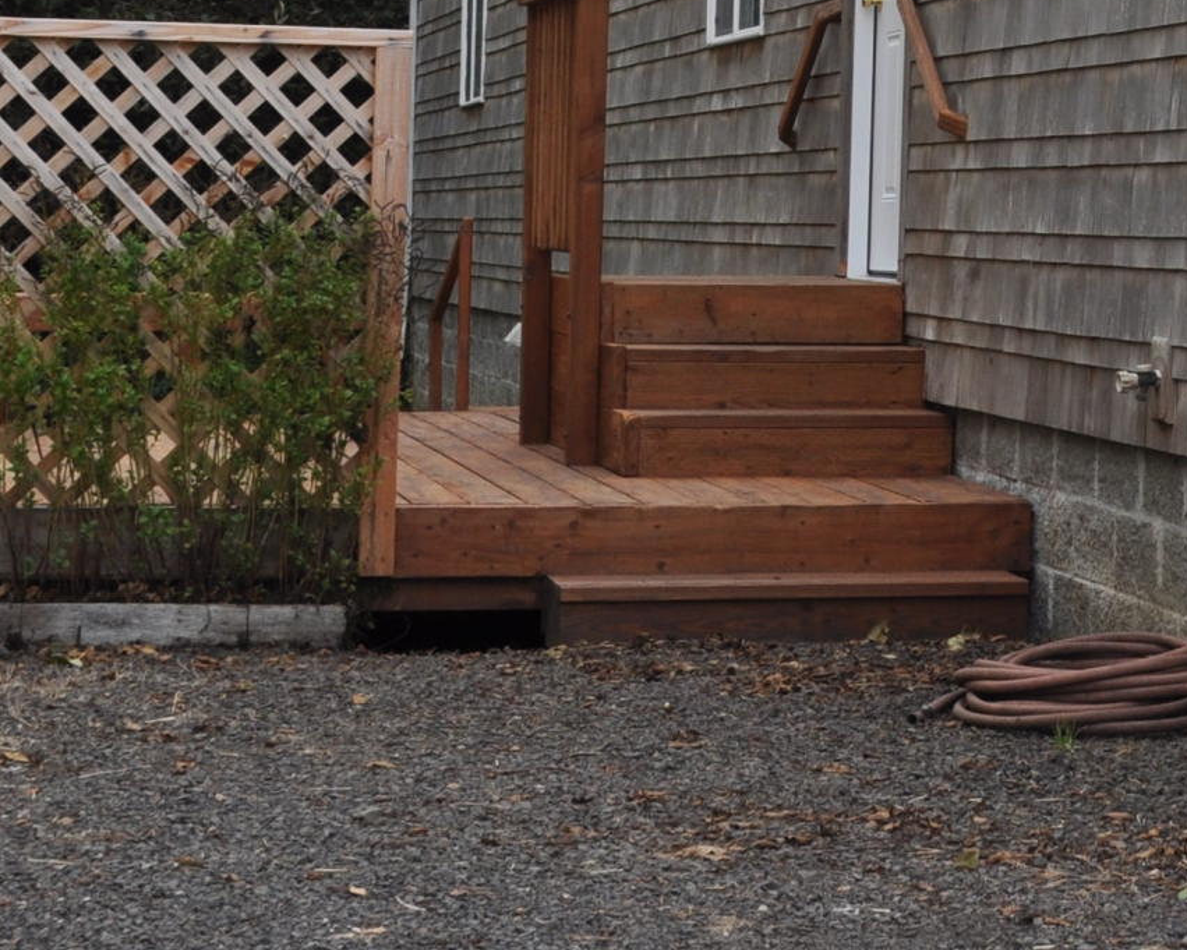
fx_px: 4181
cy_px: -183
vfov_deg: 12.7
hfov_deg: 15.6
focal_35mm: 119
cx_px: 1389
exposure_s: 1/200
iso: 200
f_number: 7.1
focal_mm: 24
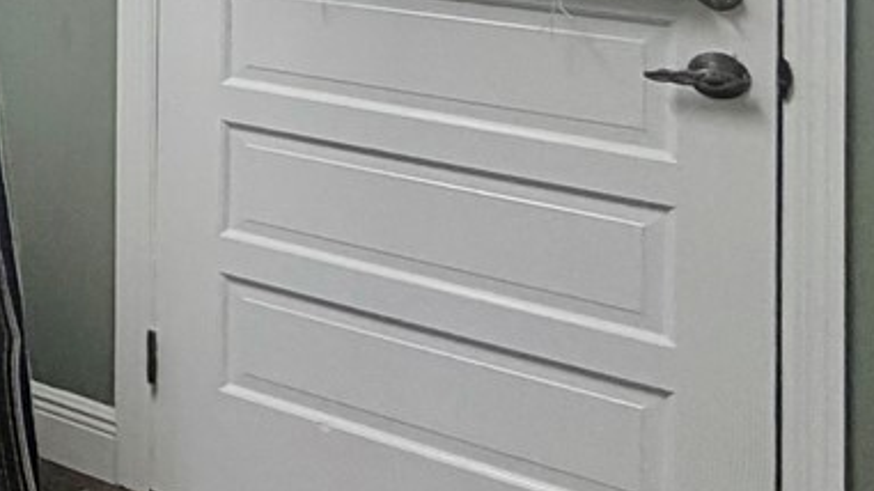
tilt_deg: +1.0
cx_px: -590
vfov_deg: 16.7
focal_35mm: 64
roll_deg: -0.9
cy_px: -291
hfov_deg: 22.9
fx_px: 1483
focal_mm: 2.22
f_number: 2.2
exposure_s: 1/120
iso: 160
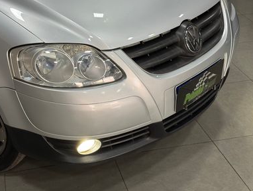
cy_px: 81
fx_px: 432
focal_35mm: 59
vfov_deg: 24.9
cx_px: 99
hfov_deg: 32.5
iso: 100
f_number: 1.78
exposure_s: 1/60
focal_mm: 6.76
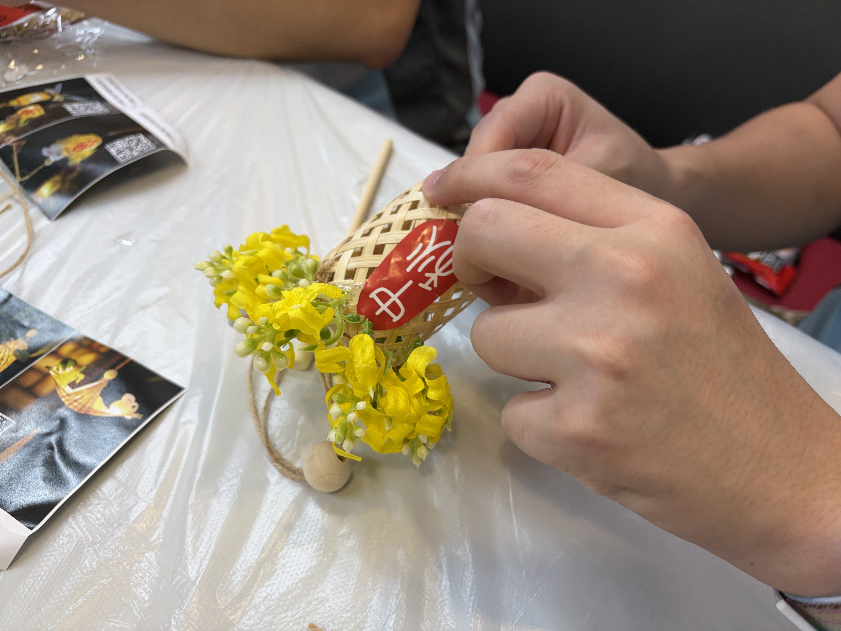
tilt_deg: -48.1
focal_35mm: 26
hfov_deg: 67.3
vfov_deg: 53.1
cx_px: 420
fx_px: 632
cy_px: 316
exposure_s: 1/50
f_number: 1.6
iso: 64
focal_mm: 5.96
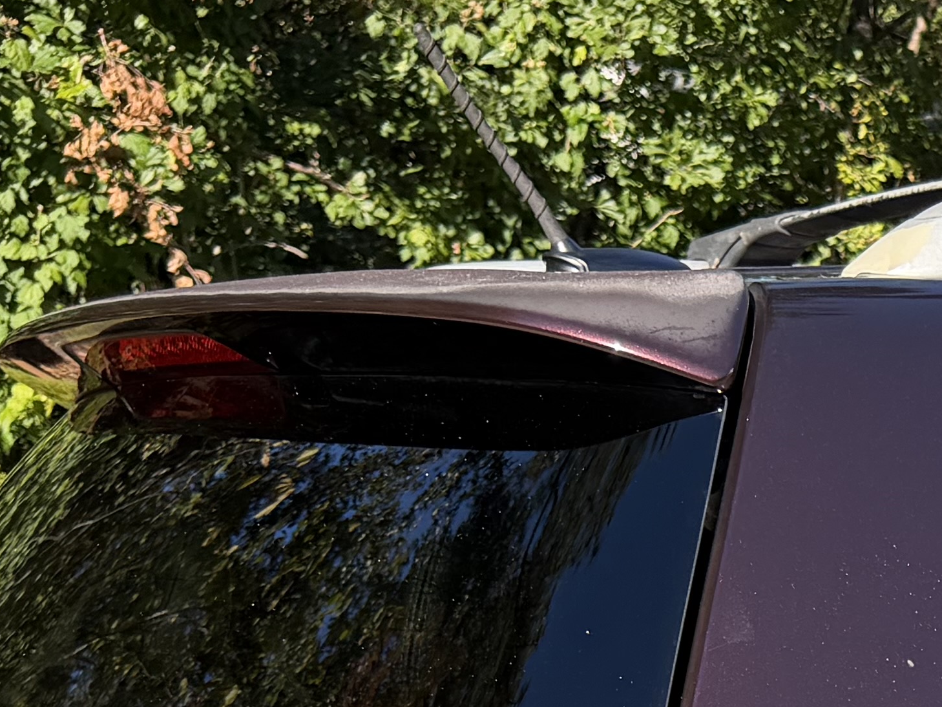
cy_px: 1110
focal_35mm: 94
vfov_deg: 14.5
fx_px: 2558
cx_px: 1339
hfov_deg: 18.8
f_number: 1.78
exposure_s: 1/1618
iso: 80
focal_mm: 6.76
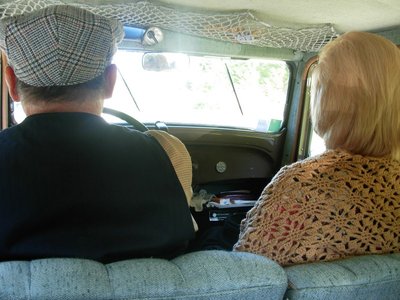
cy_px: 150
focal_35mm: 38
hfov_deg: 49.0
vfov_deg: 37.7
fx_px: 439
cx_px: 200
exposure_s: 1/22.6
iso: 79
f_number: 2.9
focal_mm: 6.3
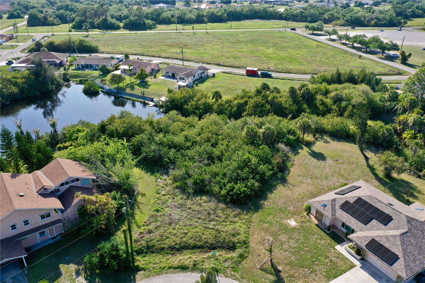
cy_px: 142
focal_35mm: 28
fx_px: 330
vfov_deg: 46.4
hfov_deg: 65.5
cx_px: 212
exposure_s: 1/400
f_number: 5.6
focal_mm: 10.26
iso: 100
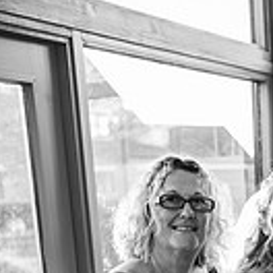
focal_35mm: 101
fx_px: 901
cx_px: 299
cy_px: 438
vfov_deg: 15.5
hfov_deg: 16.7
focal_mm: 35
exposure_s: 1/200
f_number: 2.5
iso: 450
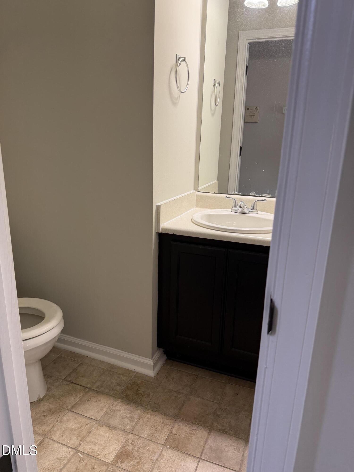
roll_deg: -1.5
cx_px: 177
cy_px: 236
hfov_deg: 56.8
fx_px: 327
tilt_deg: -15.3
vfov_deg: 71.6
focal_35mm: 24
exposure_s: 1/120
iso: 200
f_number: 1.78
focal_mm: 6.76
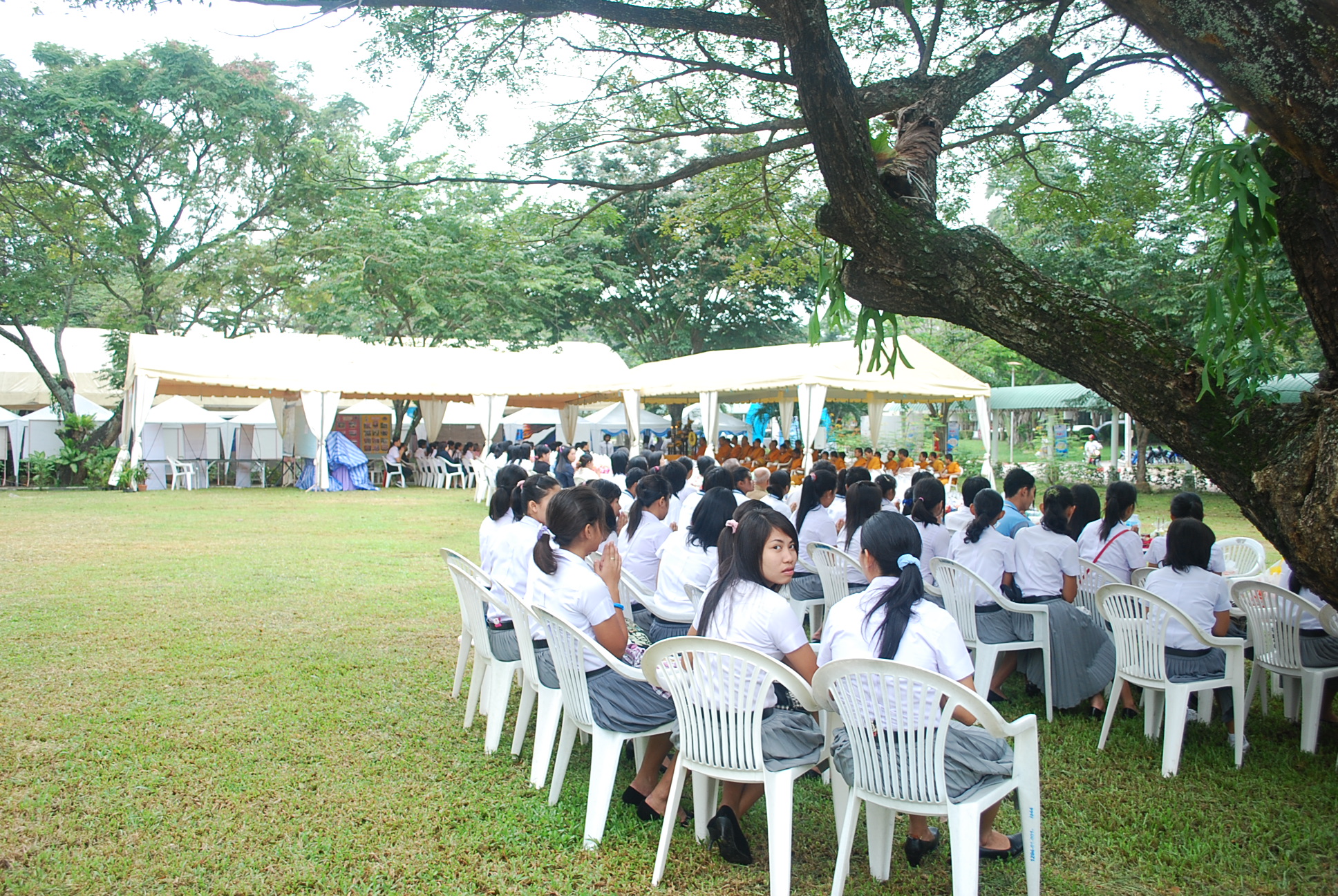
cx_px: 669
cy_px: 448
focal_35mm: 30
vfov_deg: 43.7
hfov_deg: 61.9
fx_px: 1116
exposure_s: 1/40
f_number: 4
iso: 200
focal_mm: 20
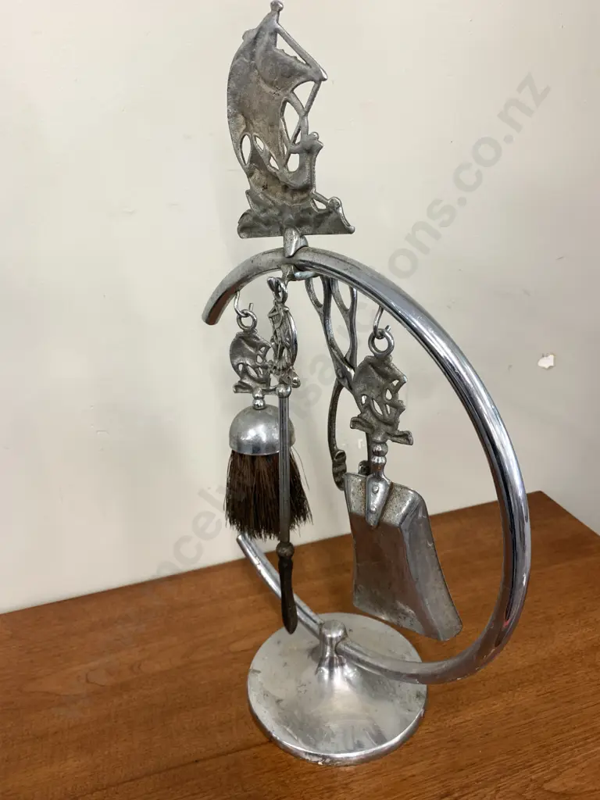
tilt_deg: -23.2
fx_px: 601
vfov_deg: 67.3
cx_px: 300
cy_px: 400
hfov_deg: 53.1
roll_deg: +3.5
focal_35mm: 26
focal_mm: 4.25
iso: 64
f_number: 1.8
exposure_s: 1/50
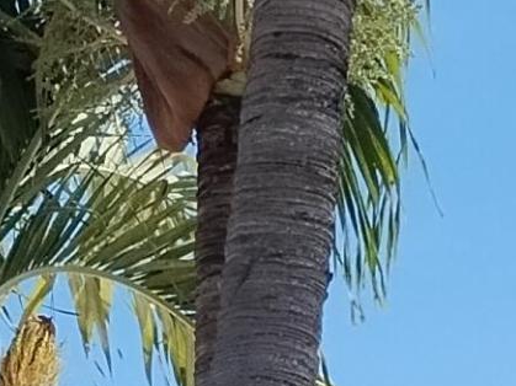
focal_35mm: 172
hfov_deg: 11.4
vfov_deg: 7.4
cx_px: 49
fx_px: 2563
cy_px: 1229
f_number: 1.7
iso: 100
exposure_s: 1/5296
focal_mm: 4.71
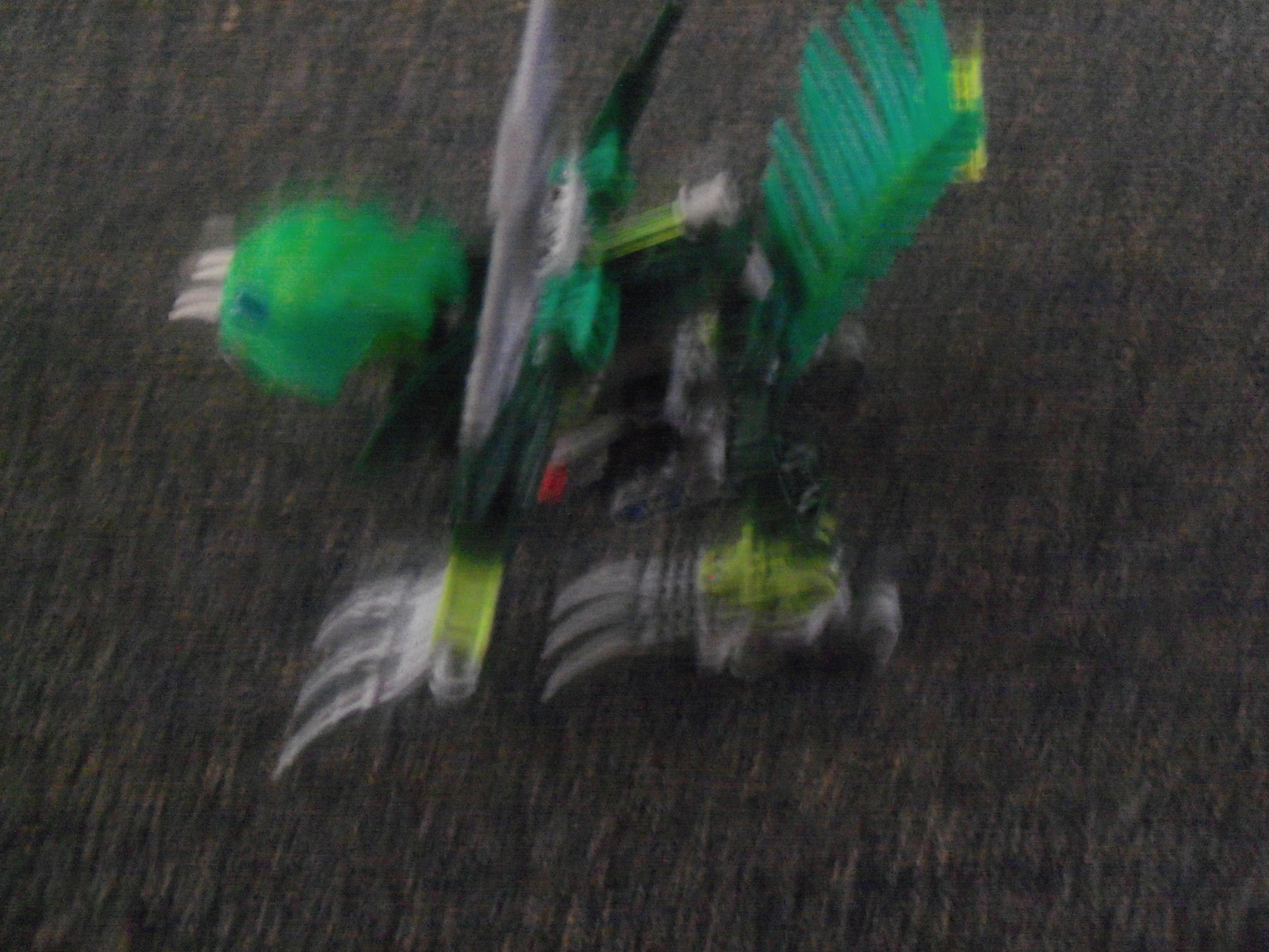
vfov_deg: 40.7
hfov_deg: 52.6
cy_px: 476
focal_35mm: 35
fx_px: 1283
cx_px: 634
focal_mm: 6.3
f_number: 3
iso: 400
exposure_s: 1/2
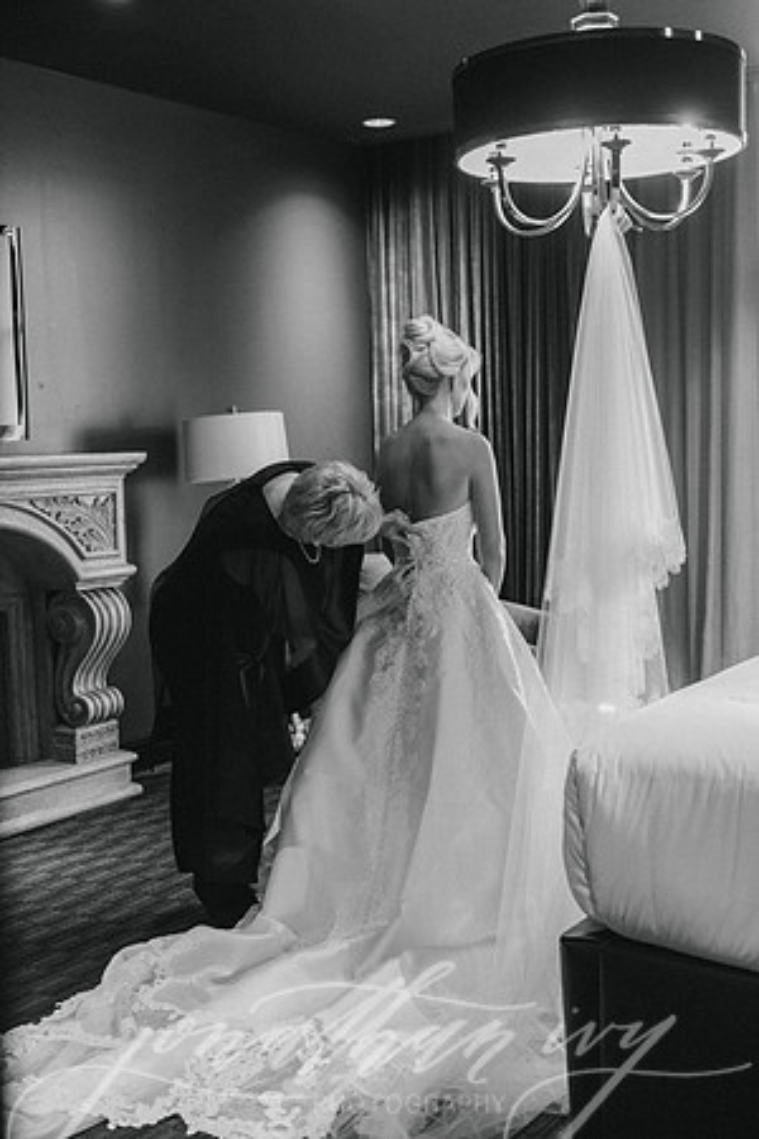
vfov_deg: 45.4
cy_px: 570
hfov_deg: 31.2
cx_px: 380
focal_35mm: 43
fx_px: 1360
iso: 3200
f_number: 2.8
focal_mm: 43
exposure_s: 1/200
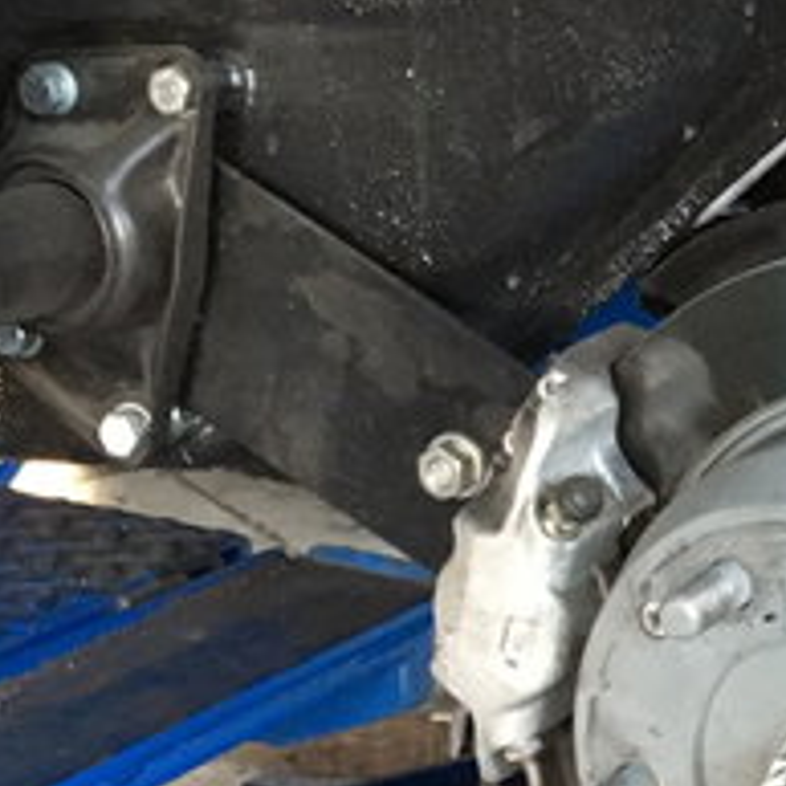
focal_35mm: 102
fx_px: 2620
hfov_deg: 16.0
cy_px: 114
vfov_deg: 16.9
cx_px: 1067
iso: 200
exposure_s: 1/25
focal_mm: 4.15
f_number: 2.2
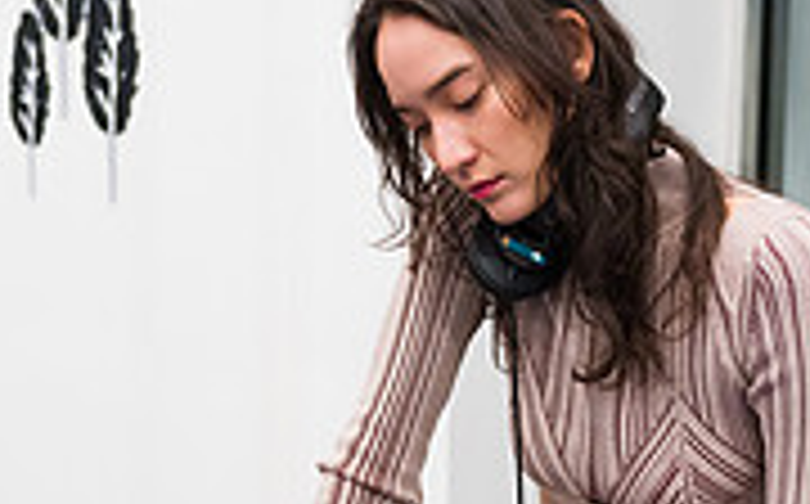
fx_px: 2249
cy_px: 387
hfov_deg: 20.4
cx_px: 468
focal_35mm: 102
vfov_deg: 12.7
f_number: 3.2
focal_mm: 31
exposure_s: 1/200
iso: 1600
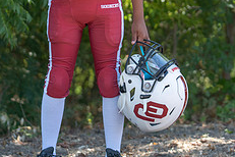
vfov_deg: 7.8
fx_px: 1149
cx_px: 91
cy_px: -10
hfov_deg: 11.7
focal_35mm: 176
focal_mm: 70
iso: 100
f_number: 2.8
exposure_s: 1/320
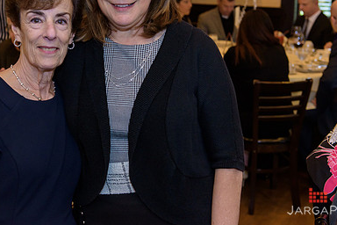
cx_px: 117
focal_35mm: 68
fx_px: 637
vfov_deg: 19.9
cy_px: 64
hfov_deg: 29.5
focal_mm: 45
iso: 800
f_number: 3.2
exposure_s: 1/125
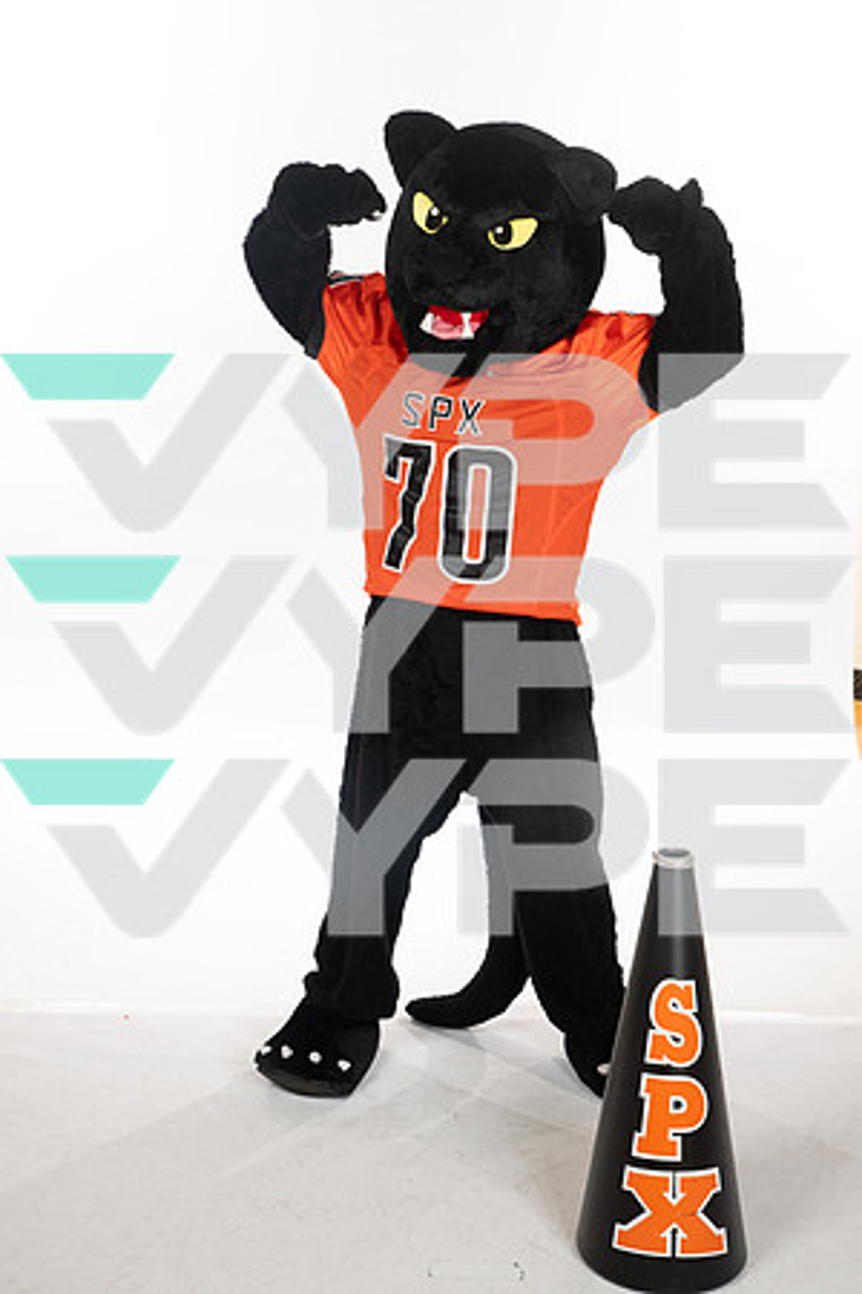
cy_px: 647
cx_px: 431
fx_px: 1796
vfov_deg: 39.6
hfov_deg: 27.0
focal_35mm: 50
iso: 800
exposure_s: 1/320
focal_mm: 50
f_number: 8
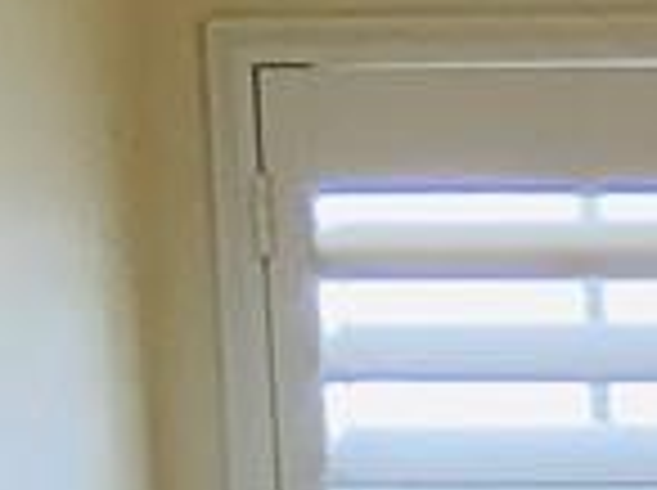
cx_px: 1616
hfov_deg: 8.8
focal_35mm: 204
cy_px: 1317
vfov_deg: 6.7
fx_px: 3865
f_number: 1.8
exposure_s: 1/120
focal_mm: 3
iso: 40
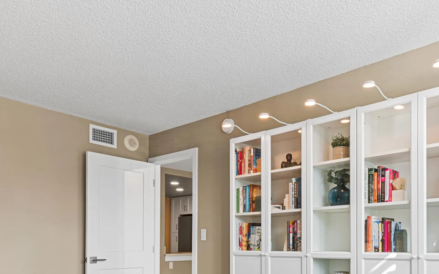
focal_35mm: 32
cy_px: 239
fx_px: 383
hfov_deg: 58.8
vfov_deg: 37.2
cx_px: 279
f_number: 9
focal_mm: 14
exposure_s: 1/1.25
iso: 125
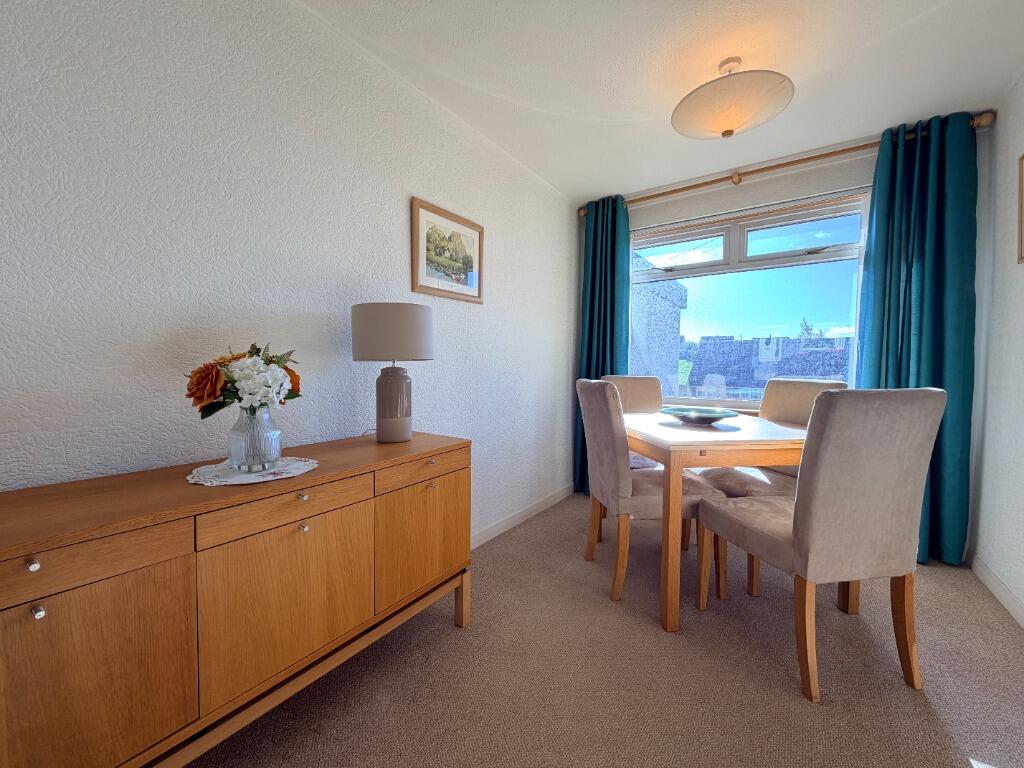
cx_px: 512
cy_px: 384
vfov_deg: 85.7
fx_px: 414
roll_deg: +0.2
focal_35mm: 14
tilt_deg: -1.6
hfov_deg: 102.1
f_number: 2.2
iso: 25
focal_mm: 2.22
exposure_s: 1/100
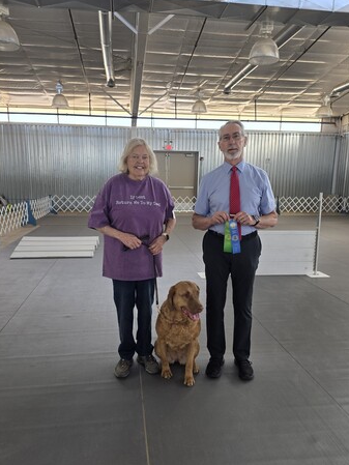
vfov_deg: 69.4
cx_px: 170
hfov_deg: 54.9
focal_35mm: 25
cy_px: 232
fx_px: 336
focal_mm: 6.3
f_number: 1.7
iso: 80
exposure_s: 1/180
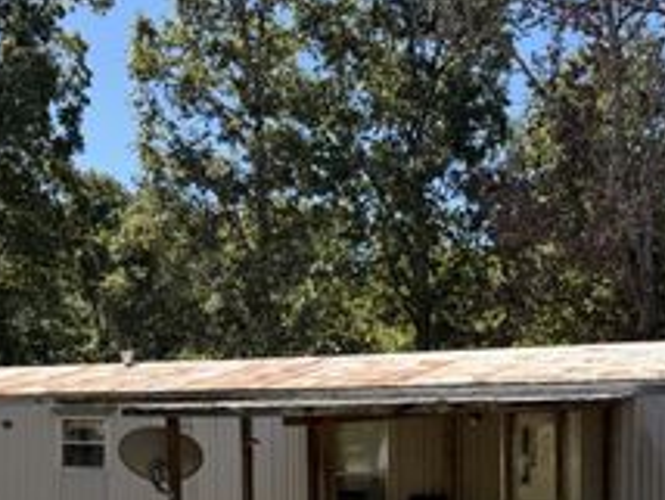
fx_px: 1077
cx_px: 429
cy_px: 474
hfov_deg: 34.1
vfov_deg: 25.2
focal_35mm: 56
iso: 80
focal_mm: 6.76
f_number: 1.78
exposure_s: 1/1949
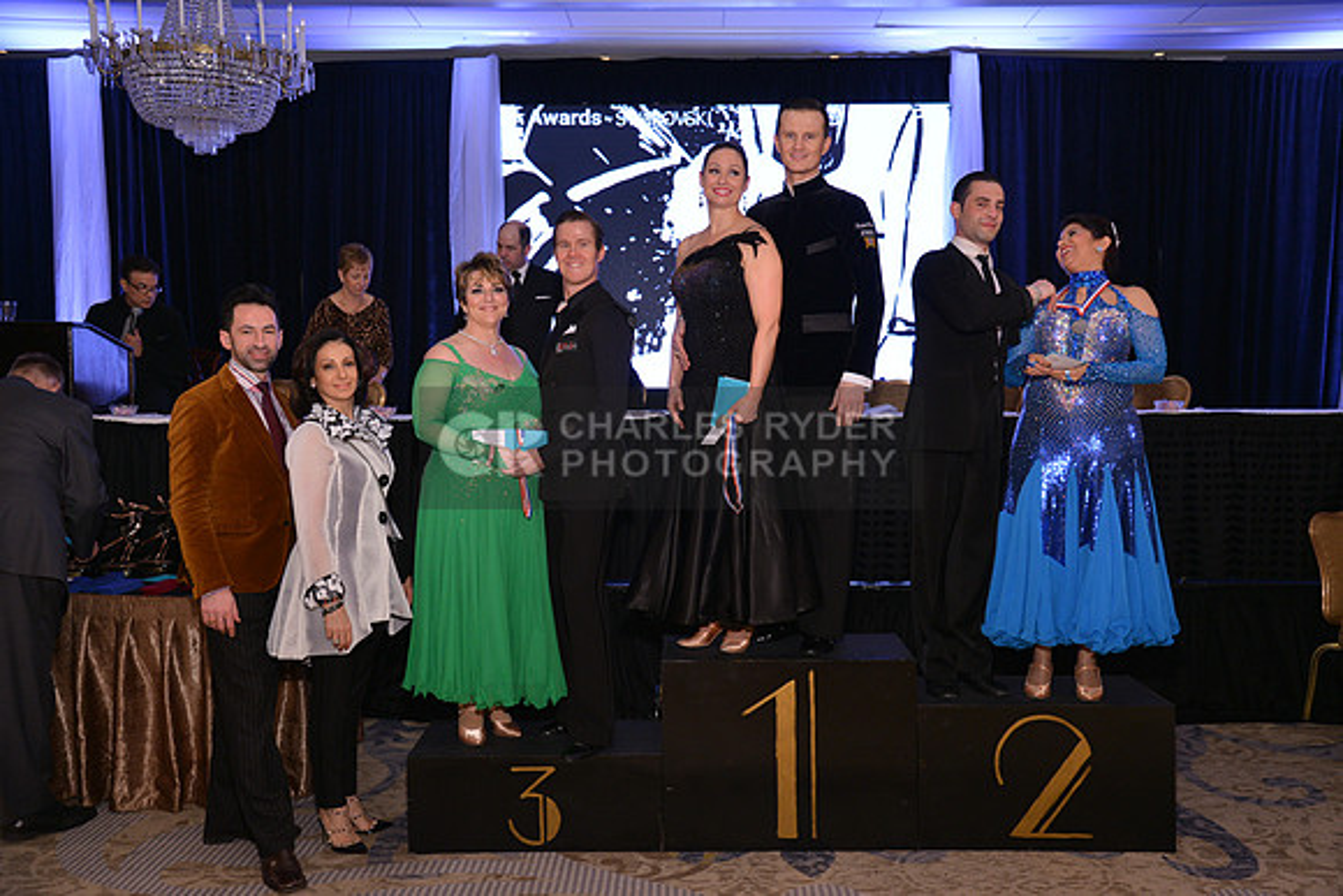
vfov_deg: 38.9
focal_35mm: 34
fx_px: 1269
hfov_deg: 55.8
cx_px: 672
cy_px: 448
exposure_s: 1/250
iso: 1000
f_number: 5
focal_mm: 34
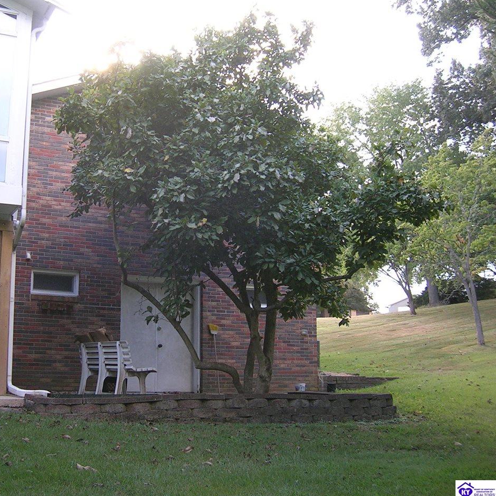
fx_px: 681
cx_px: 161
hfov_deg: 39.5
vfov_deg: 40.0
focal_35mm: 42
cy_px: 249
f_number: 2.8
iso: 50
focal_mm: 5.4
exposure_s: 1/69.7
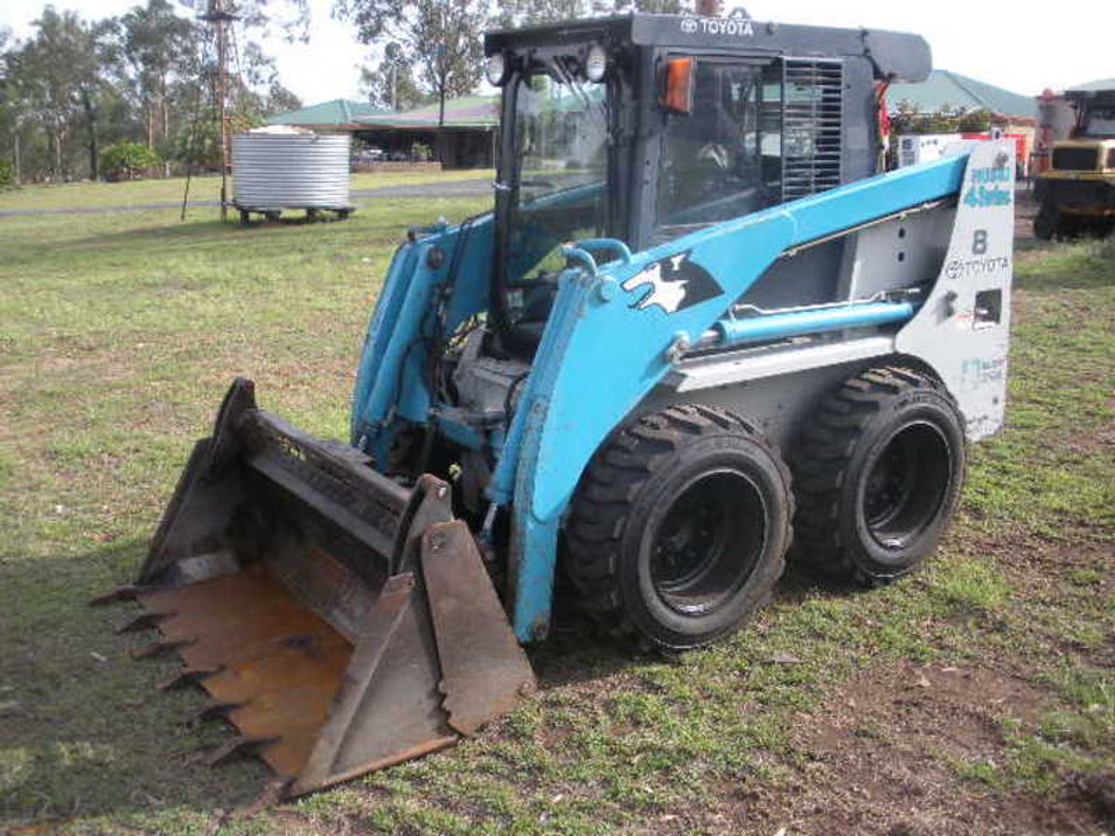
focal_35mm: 36
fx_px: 1160
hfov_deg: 51.4
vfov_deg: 39.7
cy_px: 418
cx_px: 558
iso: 64
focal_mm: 6.3
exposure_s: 1/218
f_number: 3.5
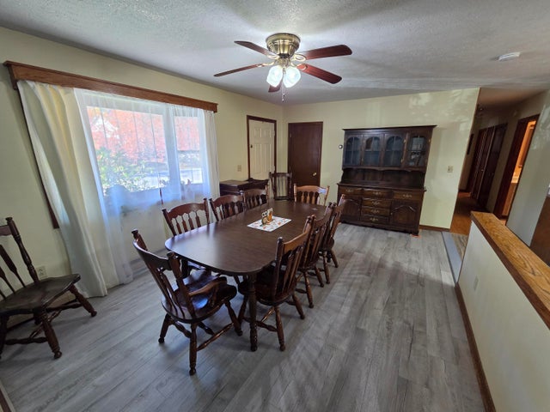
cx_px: 275
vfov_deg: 89.9
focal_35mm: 13
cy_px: 206
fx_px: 207
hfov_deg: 106.2
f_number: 2.2
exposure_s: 1/60
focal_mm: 2.2
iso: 200
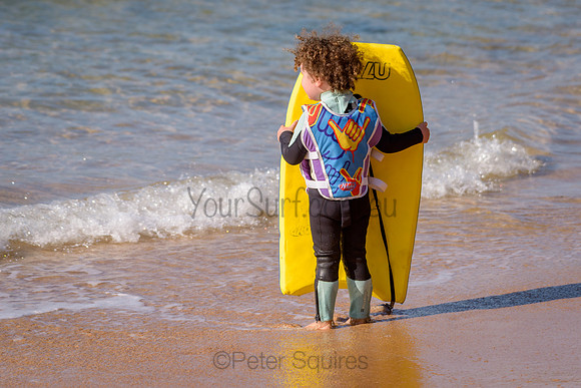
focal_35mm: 245
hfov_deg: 8.4
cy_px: 150
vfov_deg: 5.6
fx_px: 3960
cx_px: 346
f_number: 5.6
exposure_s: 1/2000
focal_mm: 200
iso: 220
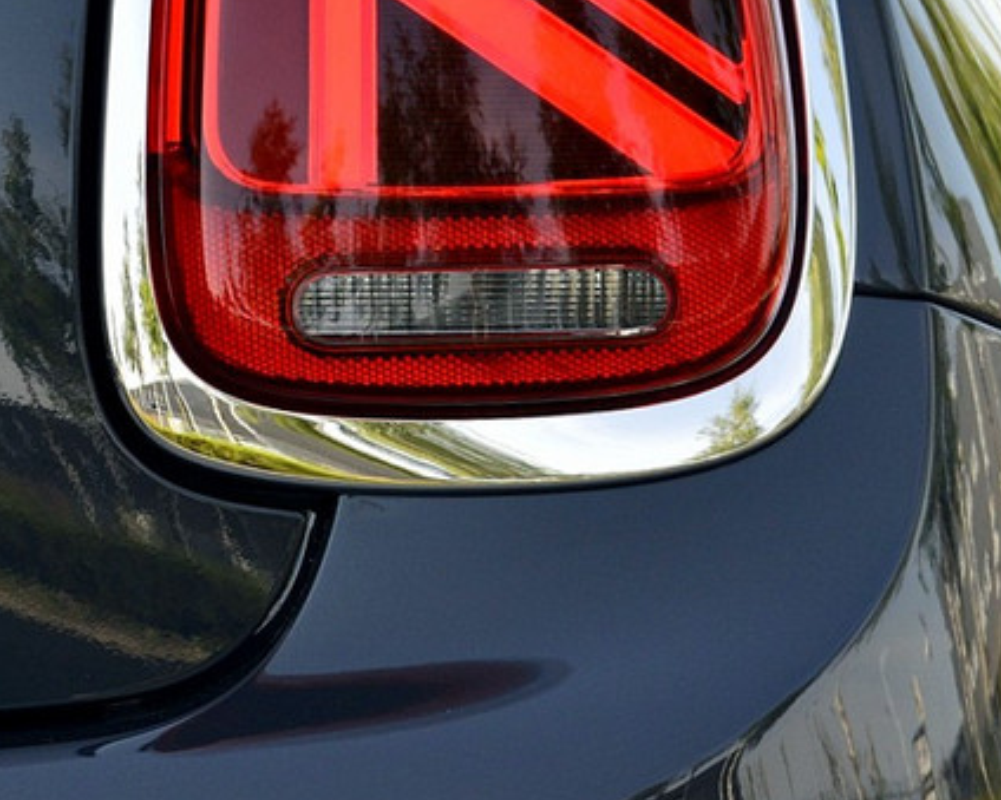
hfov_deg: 10.3
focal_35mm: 187
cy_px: 27
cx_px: 371
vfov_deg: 8.2
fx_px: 5543
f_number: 10
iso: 400
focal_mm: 55
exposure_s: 1/200
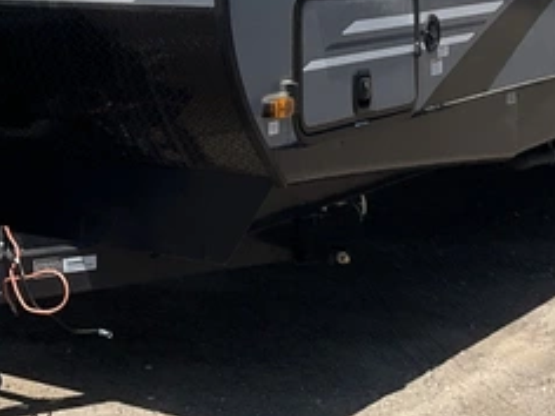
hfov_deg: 21.2
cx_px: 183
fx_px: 1475
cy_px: -72
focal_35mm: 92
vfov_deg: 15.5
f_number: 1.8
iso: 25
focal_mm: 3
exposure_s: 1/2801
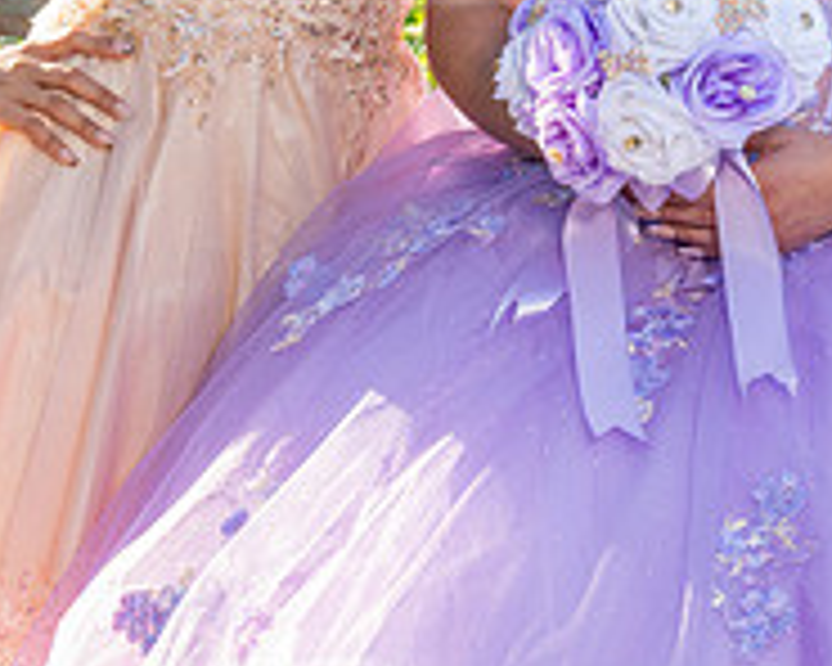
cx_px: 535
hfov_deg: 9.0
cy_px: -101
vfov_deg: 7.1
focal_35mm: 215
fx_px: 5294
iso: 200
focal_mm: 70
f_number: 5.6
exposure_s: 1/200
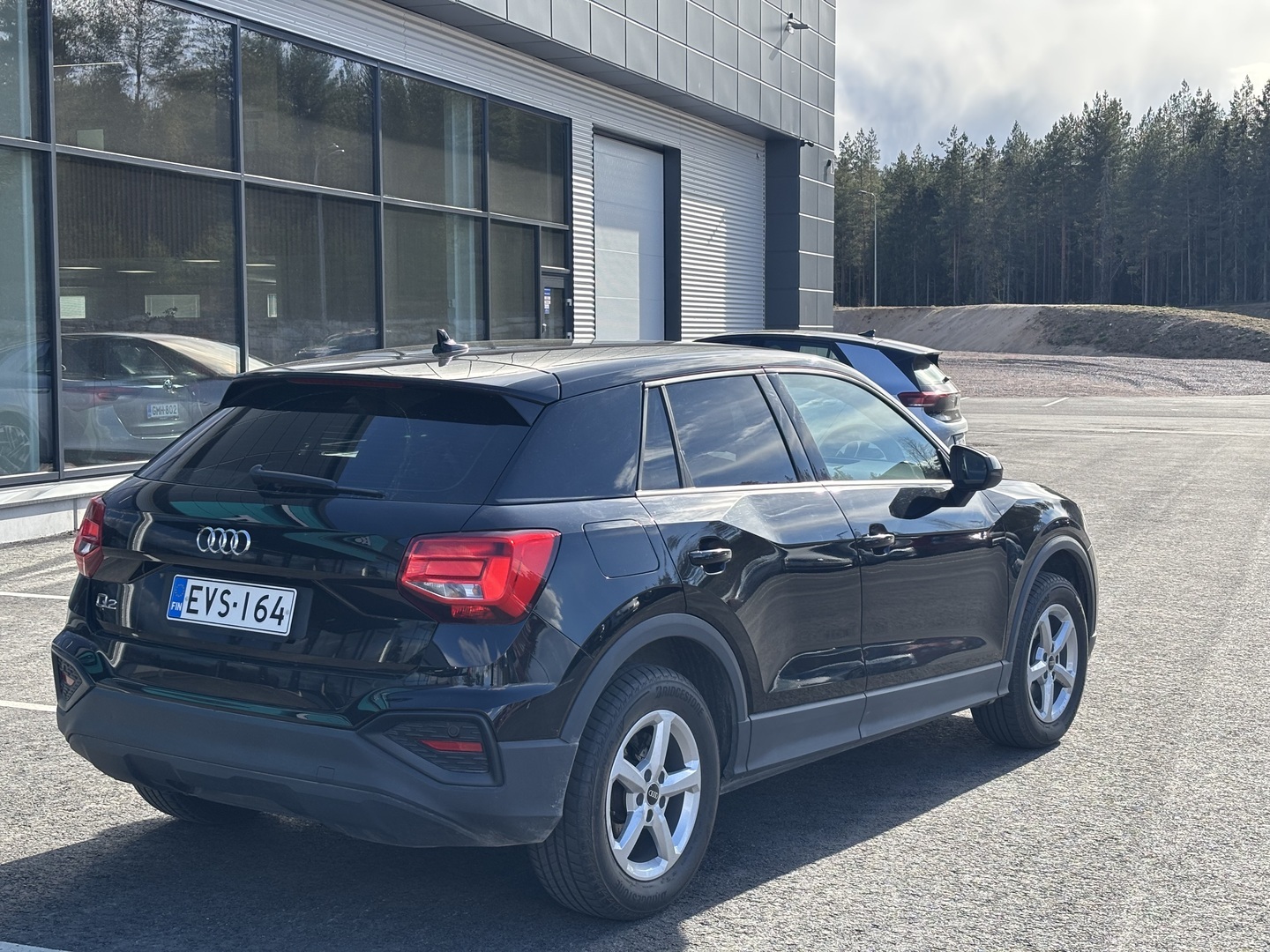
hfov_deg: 36.8
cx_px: 635
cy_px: 476
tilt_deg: -2.9
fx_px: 1908
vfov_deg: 28.0
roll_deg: +0.4
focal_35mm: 52
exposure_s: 1/935
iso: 32
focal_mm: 5.96
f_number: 1.6
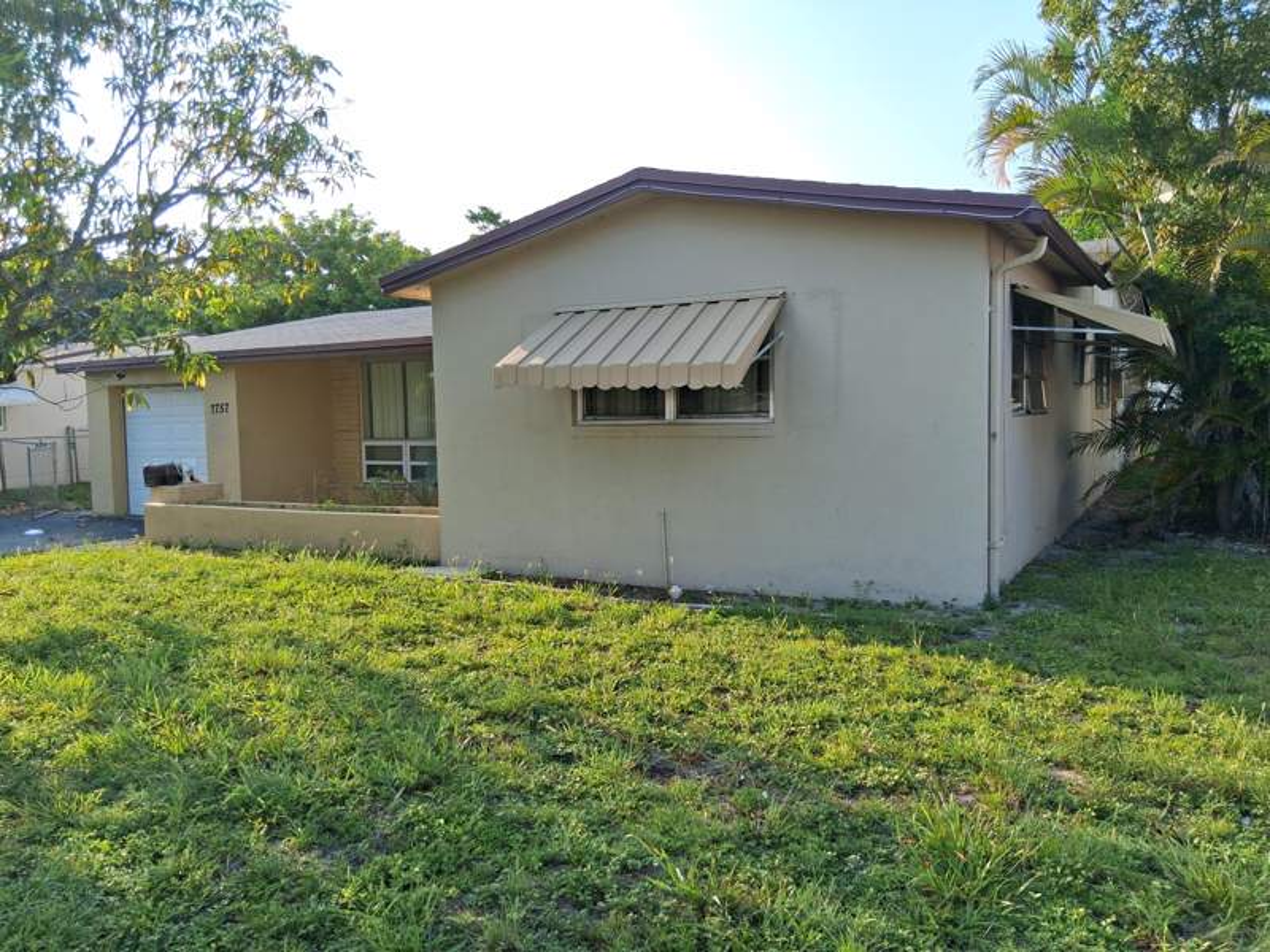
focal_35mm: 26
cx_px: 635
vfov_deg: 53.1
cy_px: 476
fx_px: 954
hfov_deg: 67.3
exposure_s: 1/297
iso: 25
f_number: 1.8
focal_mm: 3.98
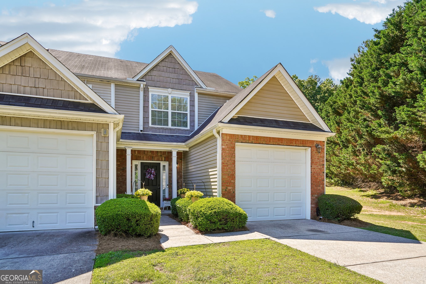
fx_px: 260
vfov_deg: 57.2
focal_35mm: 22
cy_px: 142
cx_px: 213
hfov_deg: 78.6
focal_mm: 22
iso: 100
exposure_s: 1/50
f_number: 8
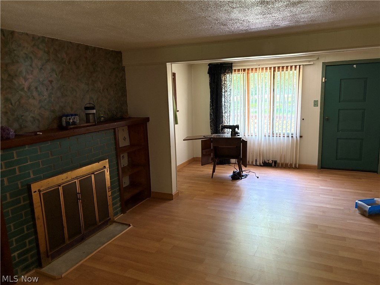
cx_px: 190
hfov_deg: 67.3
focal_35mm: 26
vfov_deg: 53.1
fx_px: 285
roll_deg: +2.6
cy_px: 142
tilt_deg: -8.8
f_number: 1.6
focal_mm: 5.96
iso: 500
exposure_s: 1/60
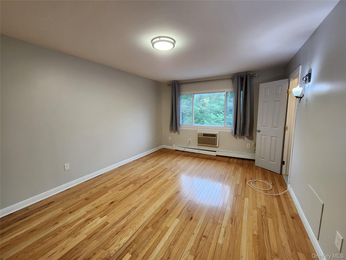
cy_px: 130
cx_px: 173
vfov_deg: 89.9
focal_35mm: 13
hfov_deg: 106.2
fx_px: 130
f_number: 2.2
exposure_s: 1/60
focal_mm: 2.2
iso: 320
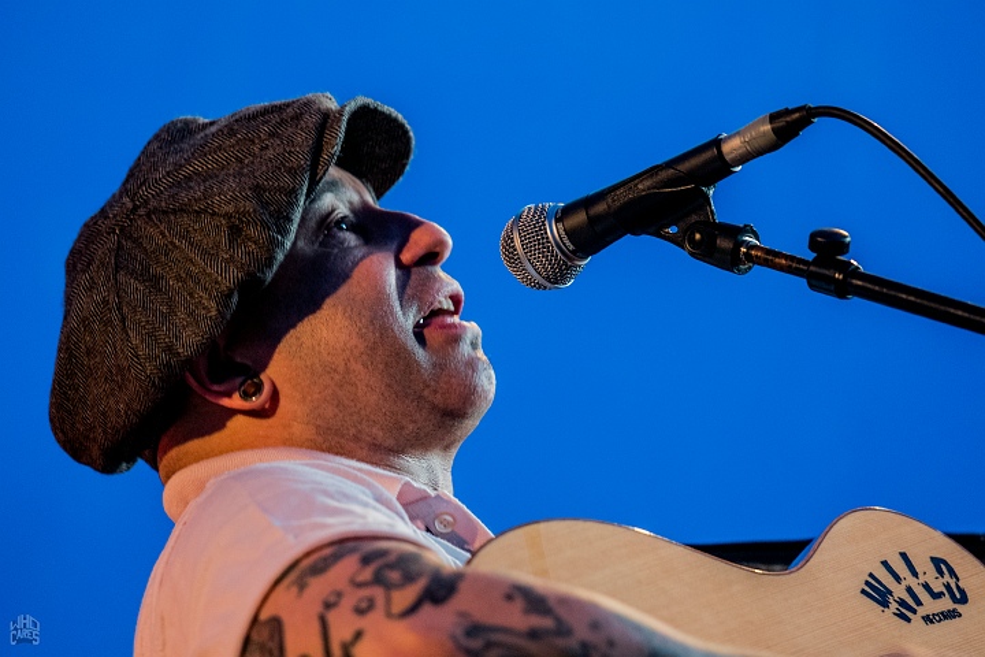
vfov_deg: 5.1
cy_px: 328
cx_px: 492
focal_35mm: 270
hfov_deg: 7.6
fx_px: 7387
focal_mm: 180
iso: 1250
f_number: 2.8
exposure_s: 1/100
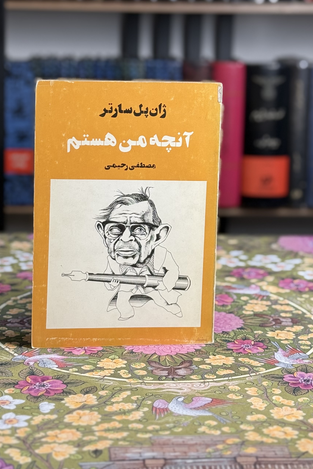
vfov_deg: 25.4
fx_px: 1030
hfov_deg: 17.3
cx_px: 141
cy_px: 125
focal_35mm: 79
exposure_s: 1/100
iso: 80
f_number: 1.78
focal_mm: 6.76
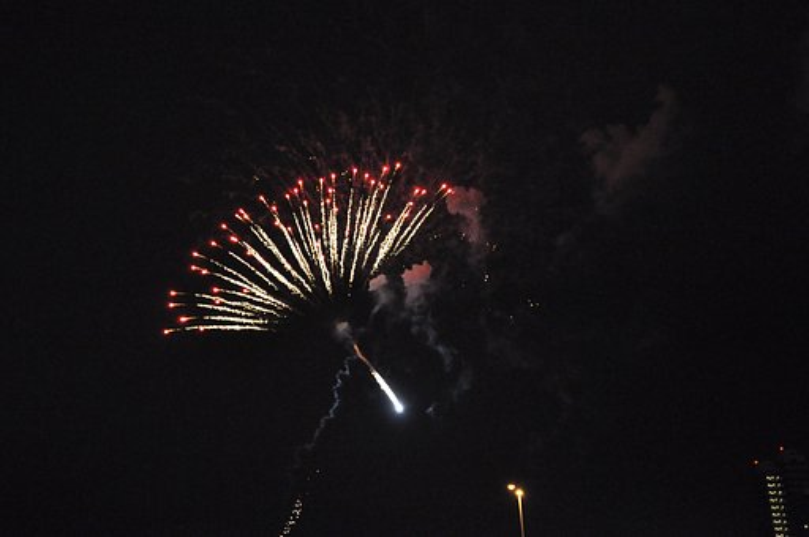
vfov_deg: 20.6
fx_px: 1481
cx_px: 404
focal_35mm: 66
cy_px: 268
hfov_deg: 30.5
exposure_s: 1/60
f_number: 4.2
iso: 3200
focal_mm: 44
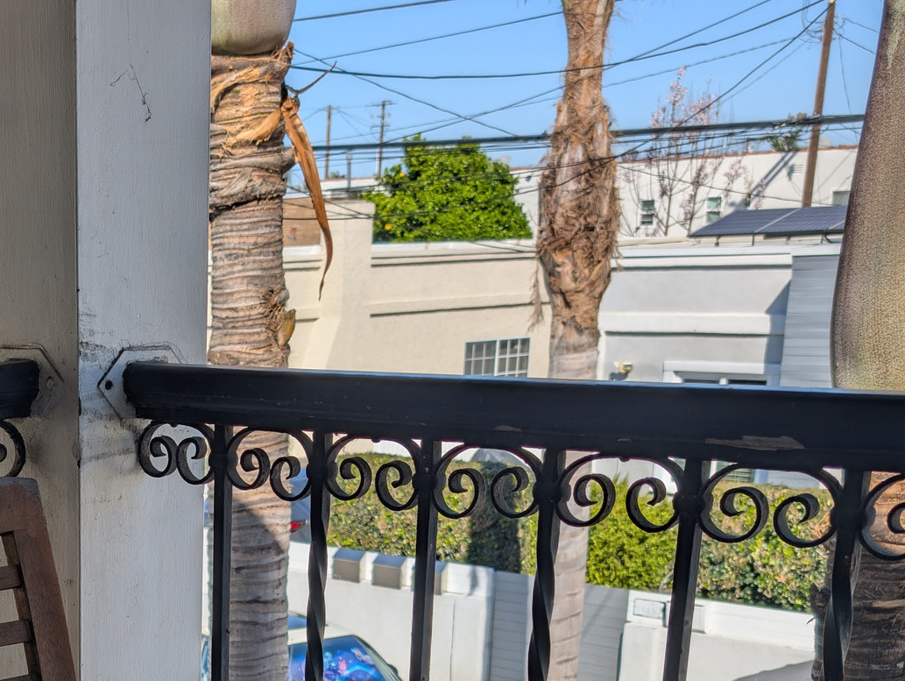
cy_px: 886
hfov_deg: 27.2
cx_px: -63
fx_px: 1727
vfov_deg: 20.4
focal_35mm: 66
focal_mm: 6.9
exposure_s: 1/1309
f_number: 1.68
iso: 17
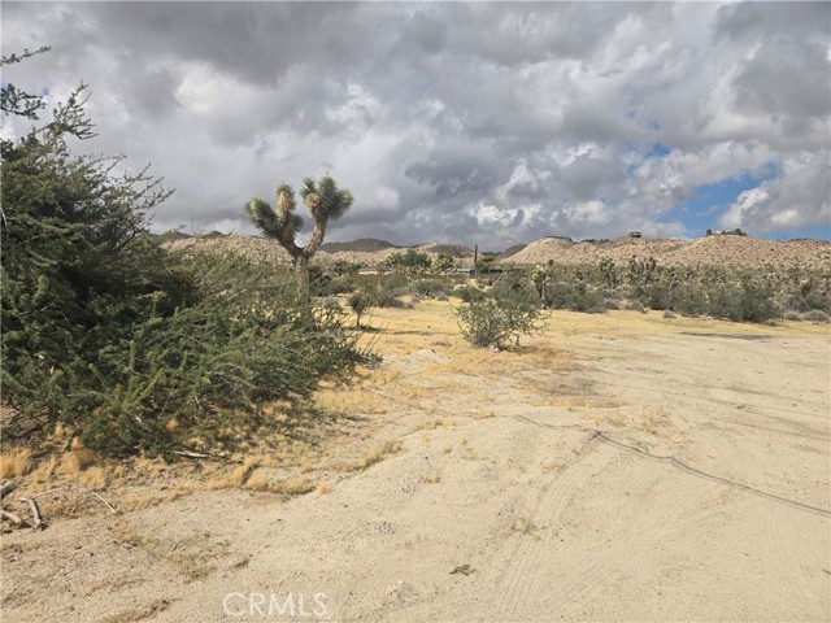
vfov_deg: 58.9
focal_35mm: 23
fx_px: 552
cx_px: 416
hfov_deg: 73.9
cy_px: 312
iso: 25
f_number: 1.8
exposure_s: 1/3559
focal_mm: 5.4
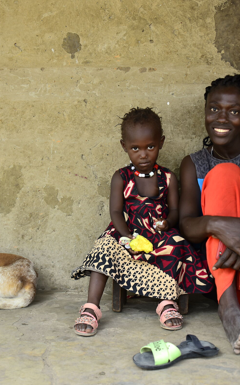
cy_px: 193
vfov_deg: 37.5
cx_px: 110
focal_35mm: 54
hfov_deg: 24.0
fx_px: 565
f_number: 3.5
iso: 100
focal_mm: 35
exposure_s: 1/50
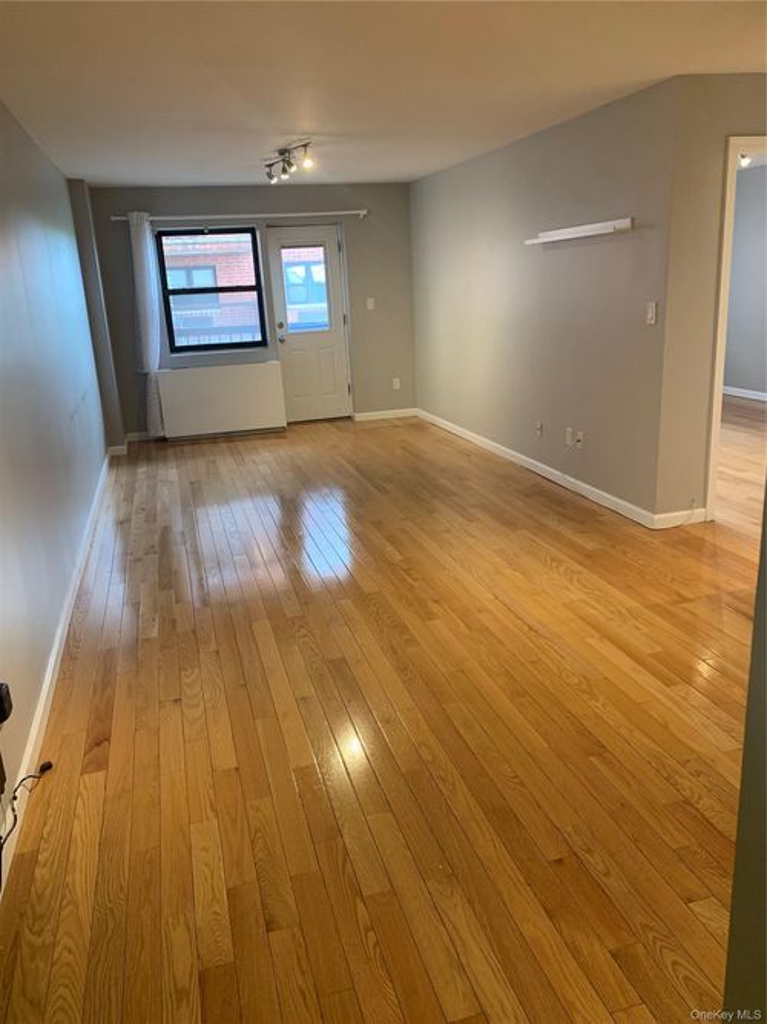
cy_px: 512
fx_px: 768
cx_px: 384
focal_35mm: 26
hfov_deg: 53.0
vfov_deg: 67.3
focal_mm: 4.25
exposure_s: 1/60
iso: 100
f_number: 1.8
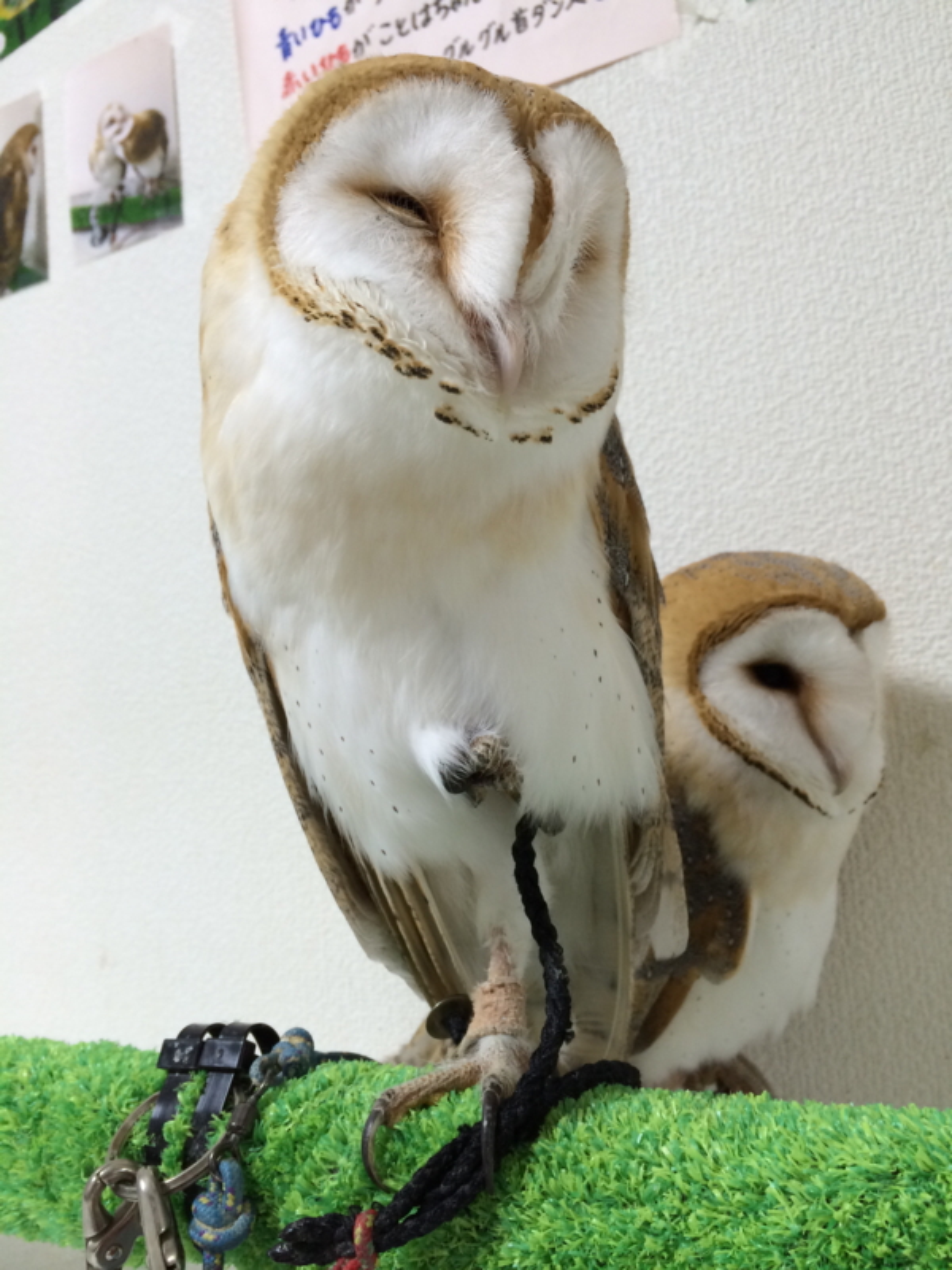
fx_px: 1100
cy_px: 635
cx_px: 476
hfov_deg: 46.8
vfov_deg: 60.0
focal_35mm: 30
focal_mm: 4.12
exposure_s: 1/30
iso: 80
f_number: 2.2
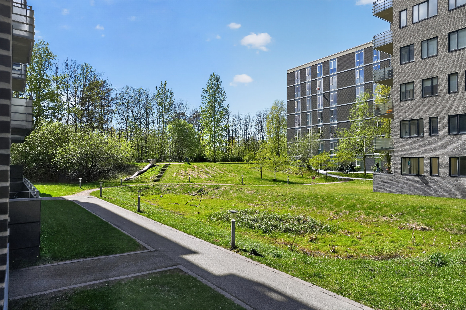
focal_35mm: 25
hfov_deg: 71.5
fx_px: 324
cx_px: 233
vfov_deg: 51.3
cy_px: 155
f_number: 8
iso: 400
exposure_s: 1/640
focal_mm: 25
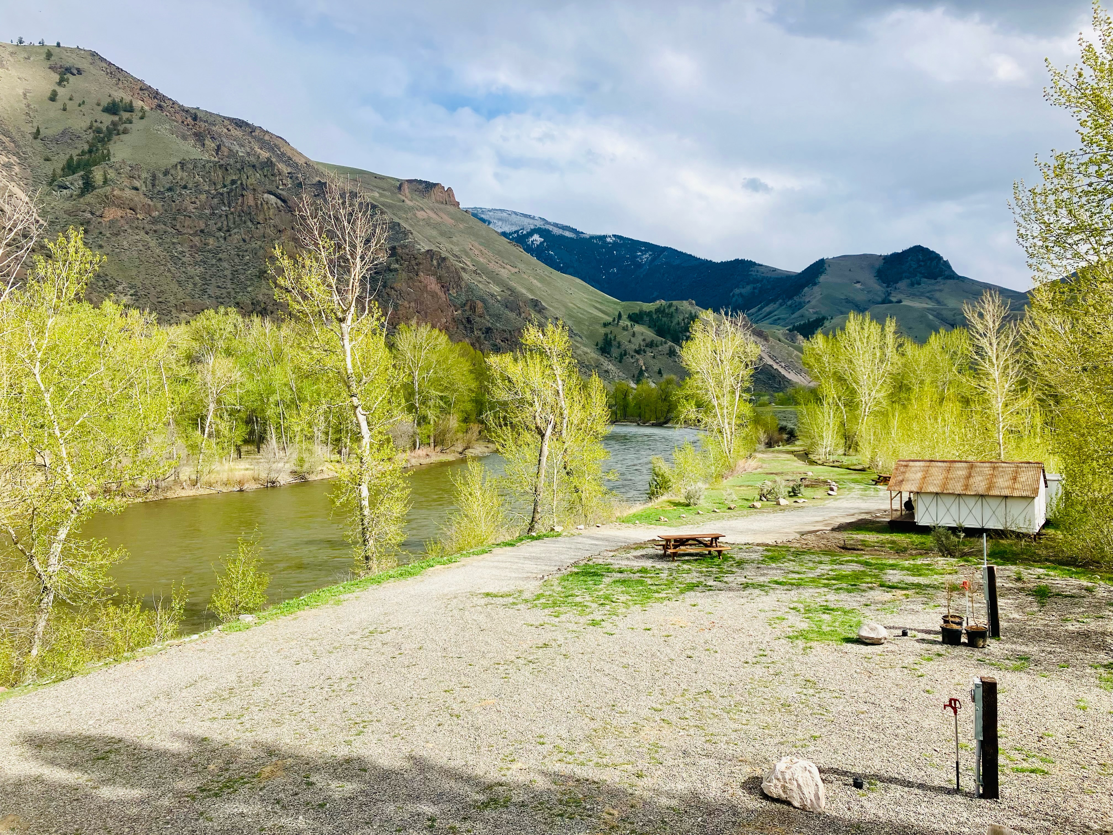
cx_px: 556
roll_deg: +0.9
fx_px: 900
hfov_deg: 63.4
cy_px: 418
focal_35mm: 28
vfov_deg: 49.7
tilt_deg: -1.4
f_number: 1.8
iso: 32
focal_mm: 3.99
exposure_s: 1/1621
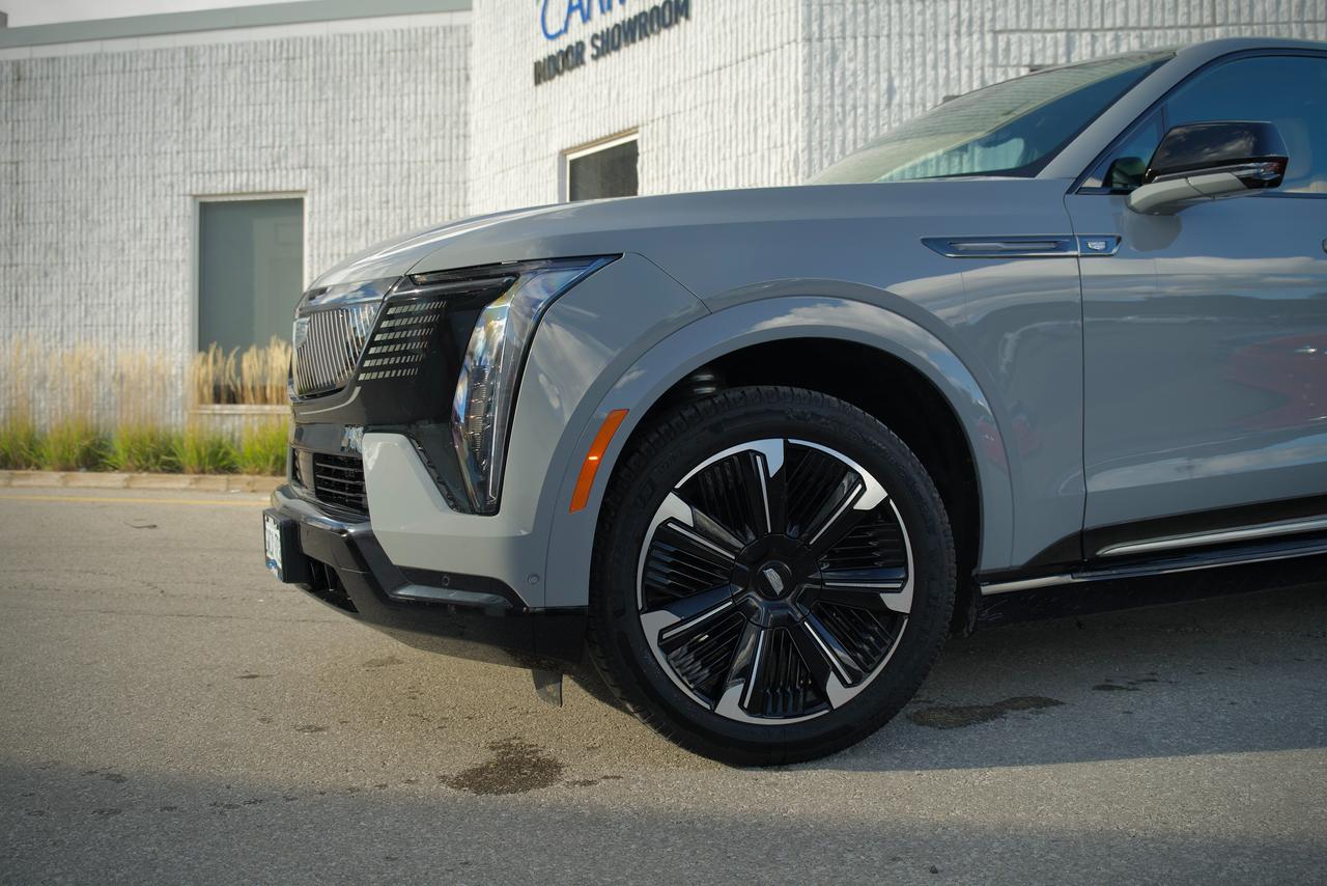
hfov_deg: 53.1
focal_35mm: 36
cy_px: 443
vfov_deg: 36.9
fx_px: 1327
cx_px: 664
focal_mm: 24
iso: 250
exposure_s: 1/50
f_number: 2.8
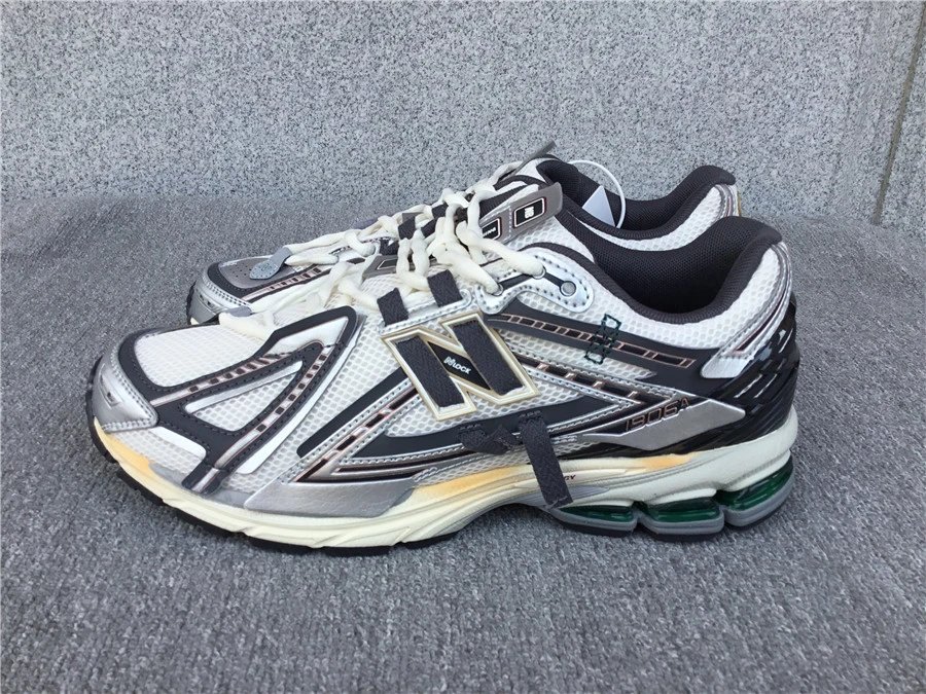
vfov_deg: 45.4
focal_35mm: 31
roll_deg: -2.3
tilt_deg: -23.1
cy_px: 347
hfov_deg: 58.4
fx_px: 829
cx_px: 463
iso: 25
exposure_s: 1/416
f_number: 2.4
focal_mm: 3.3
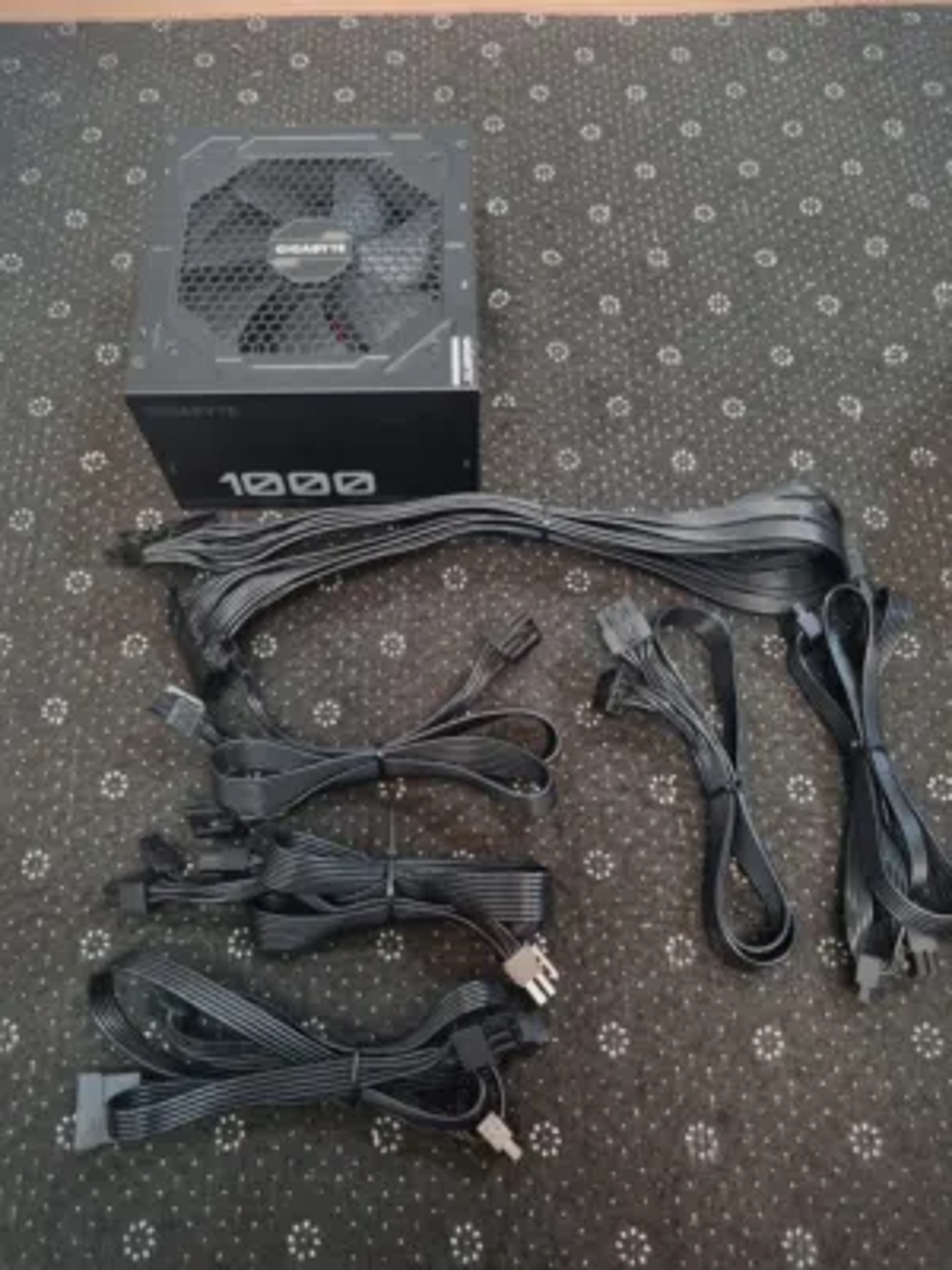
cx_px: 476
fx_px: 953
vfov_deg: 67.3
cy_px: 635
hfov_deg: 53.1
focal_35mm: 26
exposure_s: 1/25
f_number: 1.8
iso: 1250
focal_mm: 5.4
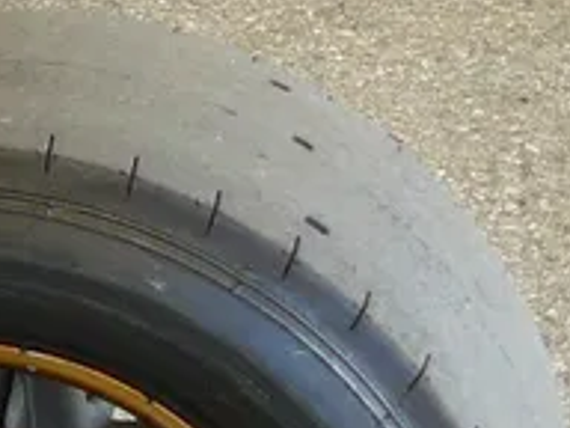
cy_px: 565
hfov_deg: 7.6
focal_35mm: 225
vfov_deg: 6.5
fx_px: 3705
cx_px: -1176
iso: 100
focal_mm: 6
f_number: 2.8
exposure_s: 1/80
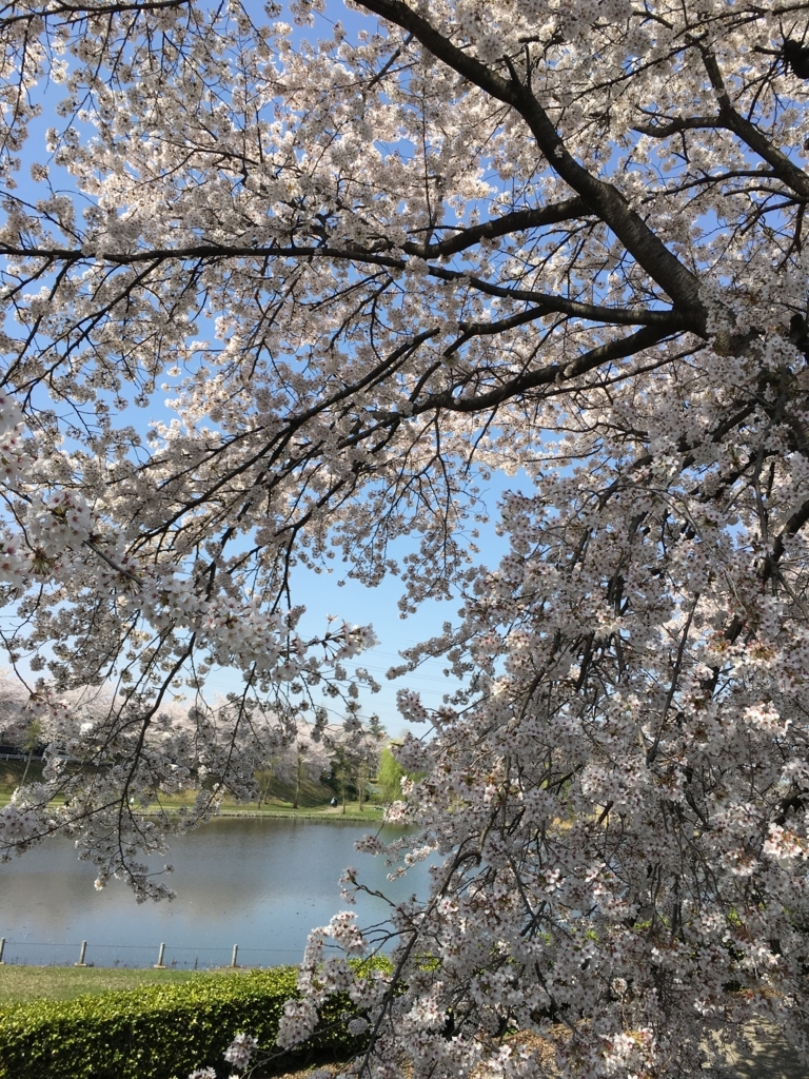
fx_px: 904
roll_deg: -4.2
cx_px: 404
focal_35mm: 29
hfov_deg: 48.2
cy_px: 540
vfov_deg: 61.7
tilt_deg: +13.8
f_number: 2.2
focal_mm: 4.15
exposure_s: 1/1282
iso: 25
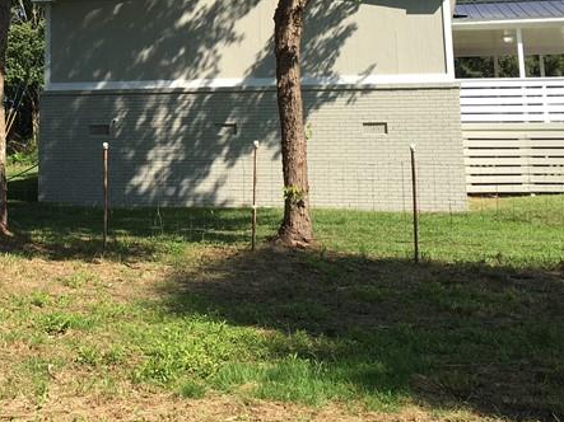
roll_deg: -1.1
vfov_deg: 21.0
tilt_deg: +13.1
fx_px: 1091
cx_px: 32
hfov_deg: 27.7
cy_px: -23
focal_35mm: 67
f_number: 2.2
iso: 25
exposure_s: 1/938
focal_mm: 4.15
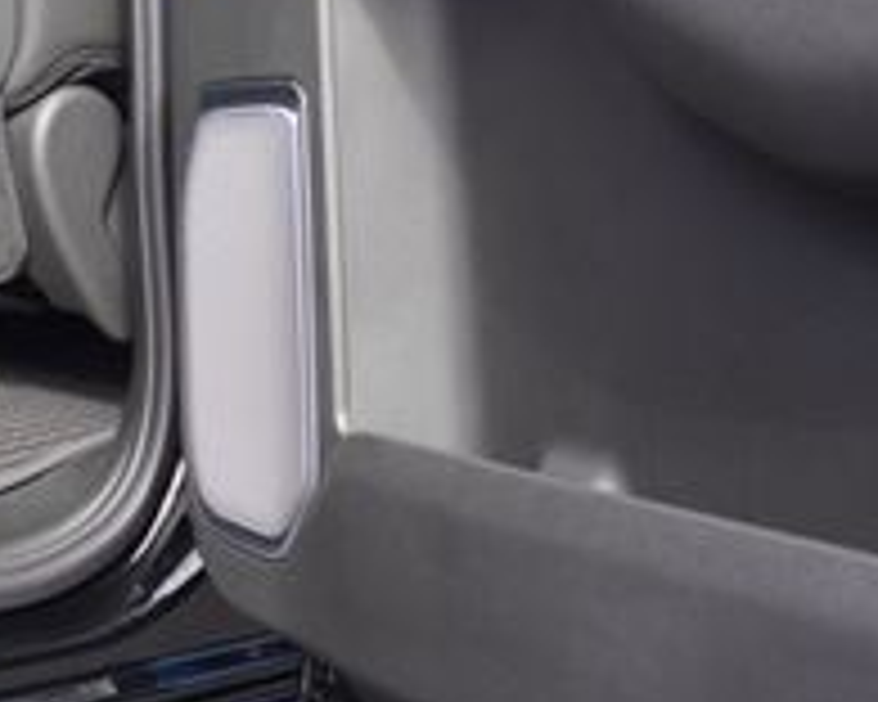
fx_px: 1923
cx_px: 14
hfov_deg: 24.6
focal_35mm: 74
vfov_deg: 18.9
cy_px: -252
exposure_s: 1/80
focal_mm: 16
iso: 100
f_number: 4.5
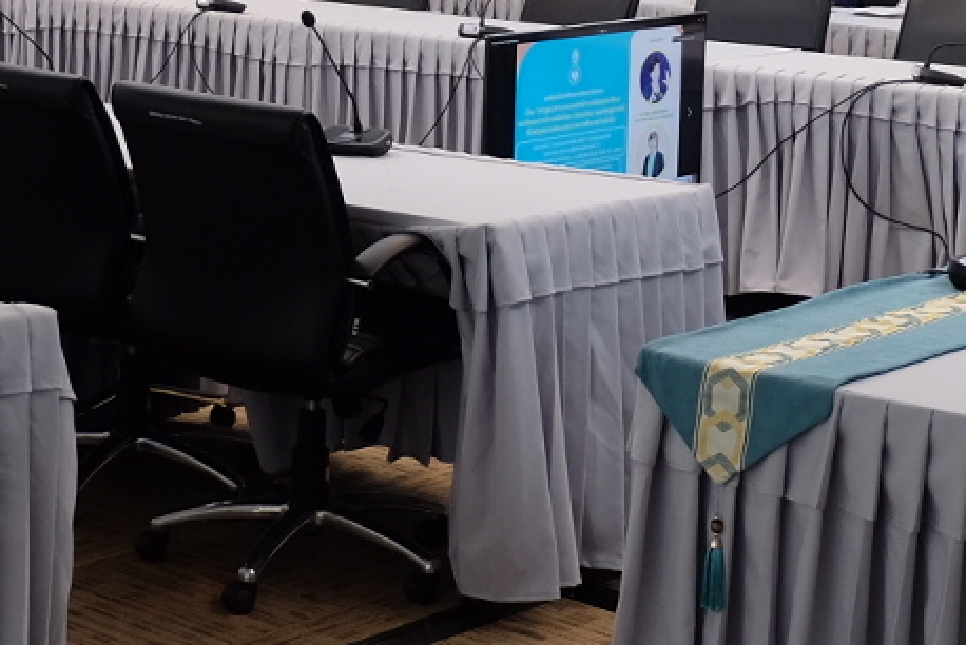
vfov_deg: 13.9
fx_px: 2497
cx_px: 188
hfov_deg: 21.6
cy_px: -297
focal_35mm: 93
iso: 400
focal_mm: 16
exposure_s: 1/45
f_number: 3.5
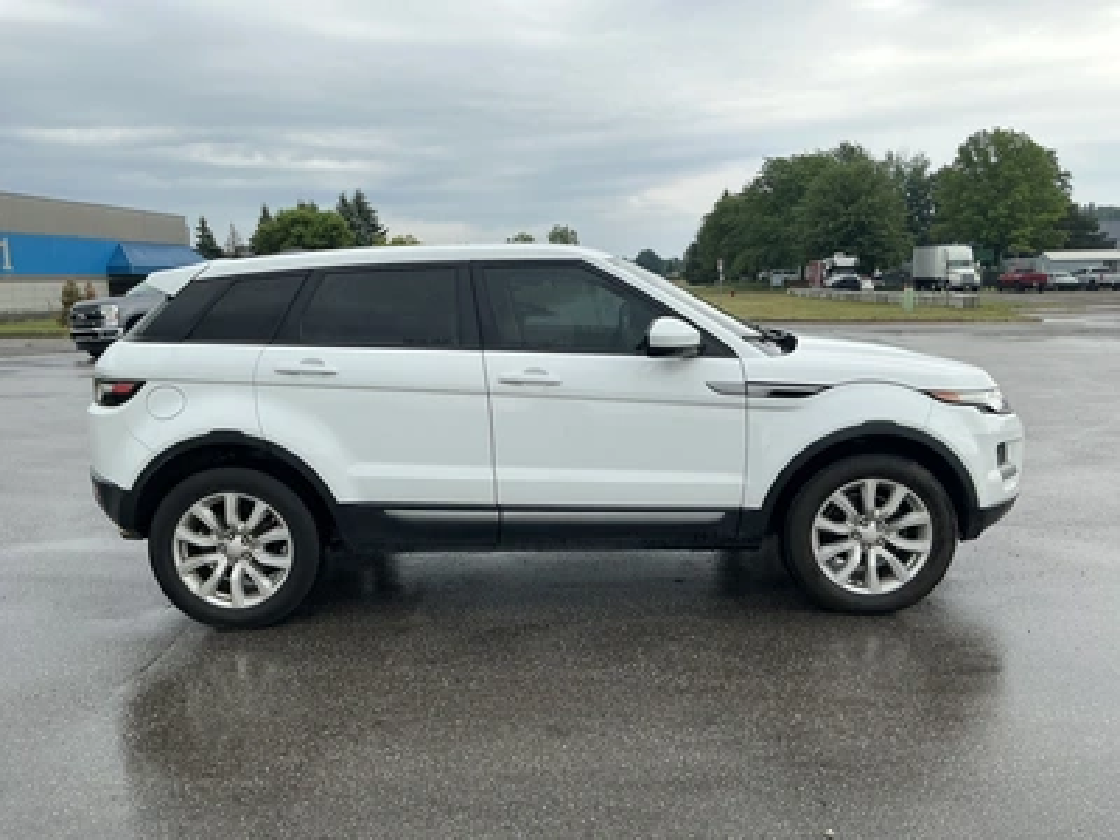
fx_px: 906
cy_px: 420
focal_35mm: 28
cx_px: 560
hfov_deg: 63.4
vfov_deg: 49.7
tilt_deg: -5.6
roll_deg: +0.0
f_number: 1.8
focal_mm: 3
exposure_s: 1/556
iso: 25
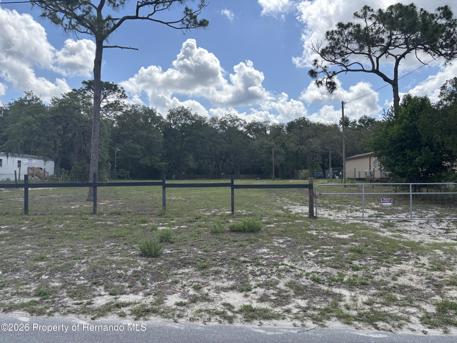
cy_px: 172
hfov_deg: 67.3
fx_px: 343
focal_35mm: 26
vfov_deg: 53.1
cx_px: 228
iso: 50
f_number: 1.6
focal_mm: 5.96
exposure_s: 1/4255
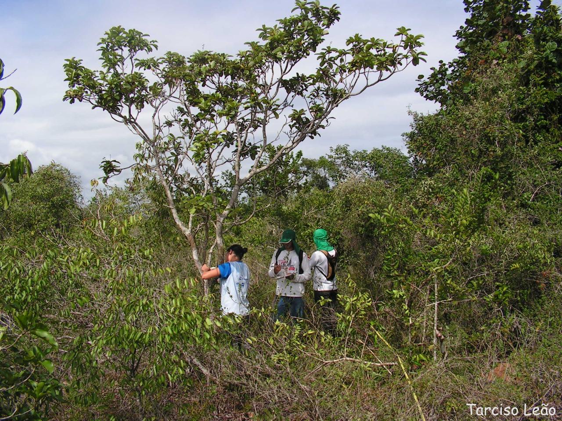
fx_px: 584
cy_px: 210
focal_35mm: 36
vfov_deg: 39.7
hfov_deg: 51.4
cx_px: 281
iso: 64
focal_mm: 6
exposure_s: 1/640
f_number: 4.8
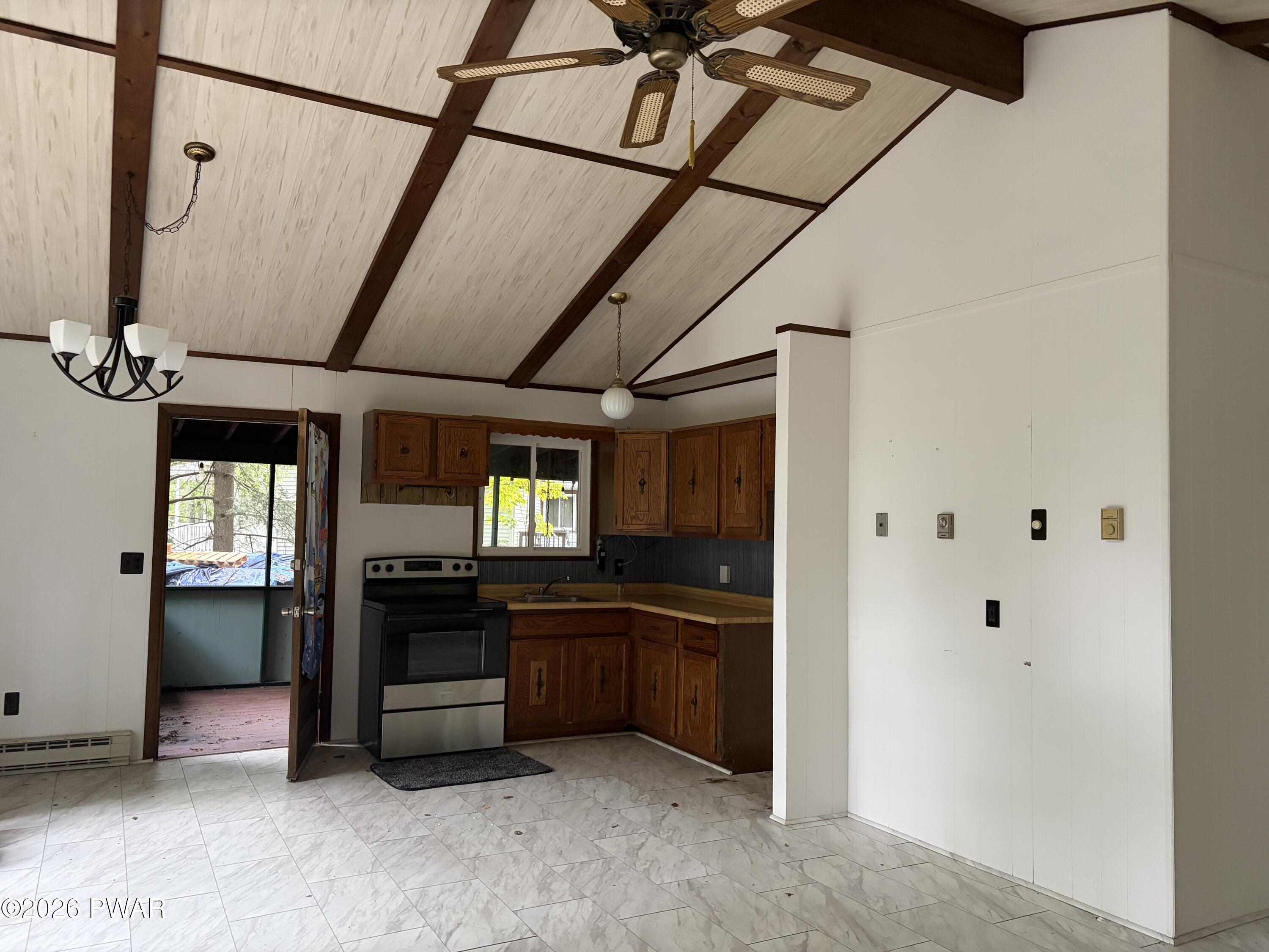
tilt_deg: +3.1
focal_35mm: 26
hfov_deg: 67.3
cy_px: 476
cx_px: 634
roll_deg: -0.5
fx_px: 953
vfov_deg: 53.1
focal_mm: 5.96
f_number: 1.6
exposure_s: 1/60
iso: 500
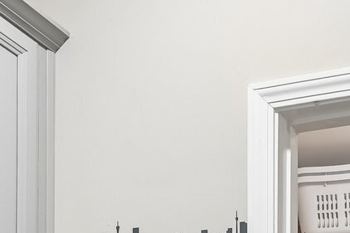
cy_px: 443
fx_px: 661
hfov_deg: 28.0
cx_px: 345
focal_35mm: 68
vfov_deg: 16.2
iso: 320
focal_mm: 14
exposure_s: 1/6
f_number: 8
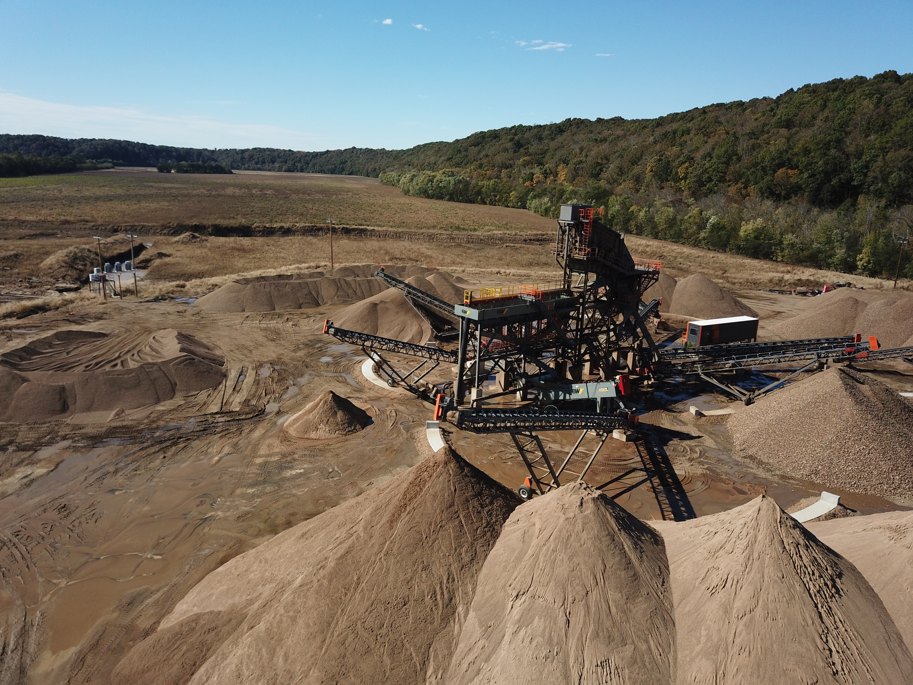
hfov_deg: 67.3
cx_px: 456
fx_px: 686
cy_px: 342
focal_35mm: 26
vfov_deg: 53.1
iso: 100
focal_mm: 4.73
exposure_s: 1/1429
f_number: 2.2
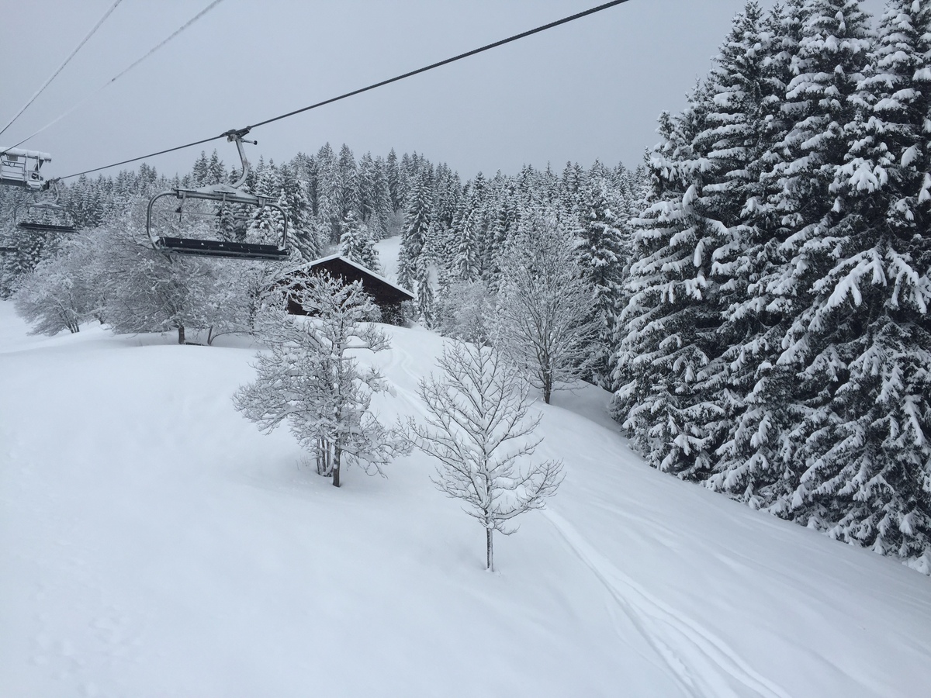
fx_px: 780
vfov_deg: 48.2
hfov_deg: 61.7
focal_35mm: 29
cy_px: 349
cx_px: 466
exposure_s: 1/1412
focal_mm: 4.15
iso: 32
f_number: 2.2
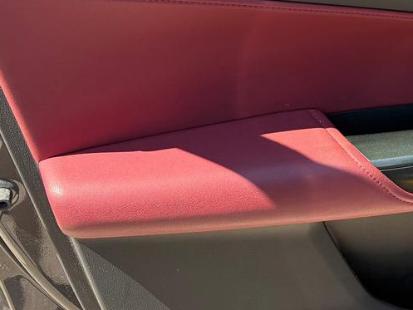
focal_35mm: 67
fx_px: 800
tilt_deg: -36.6
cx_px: 375
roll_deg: -0.4
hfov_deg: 27.9
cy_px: 84
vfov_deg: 21.8
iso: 64
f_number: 1.6
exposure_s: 1/531
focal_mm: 5.96
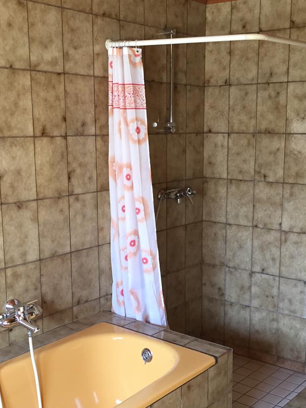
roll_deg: +0.4
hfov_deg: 32.2
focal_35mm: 45
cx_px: 168
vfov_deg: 42.0
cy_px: 232
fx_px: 530
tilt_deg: -11.2
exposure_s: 1/33
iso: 125
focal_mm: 4.15
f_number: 2.2
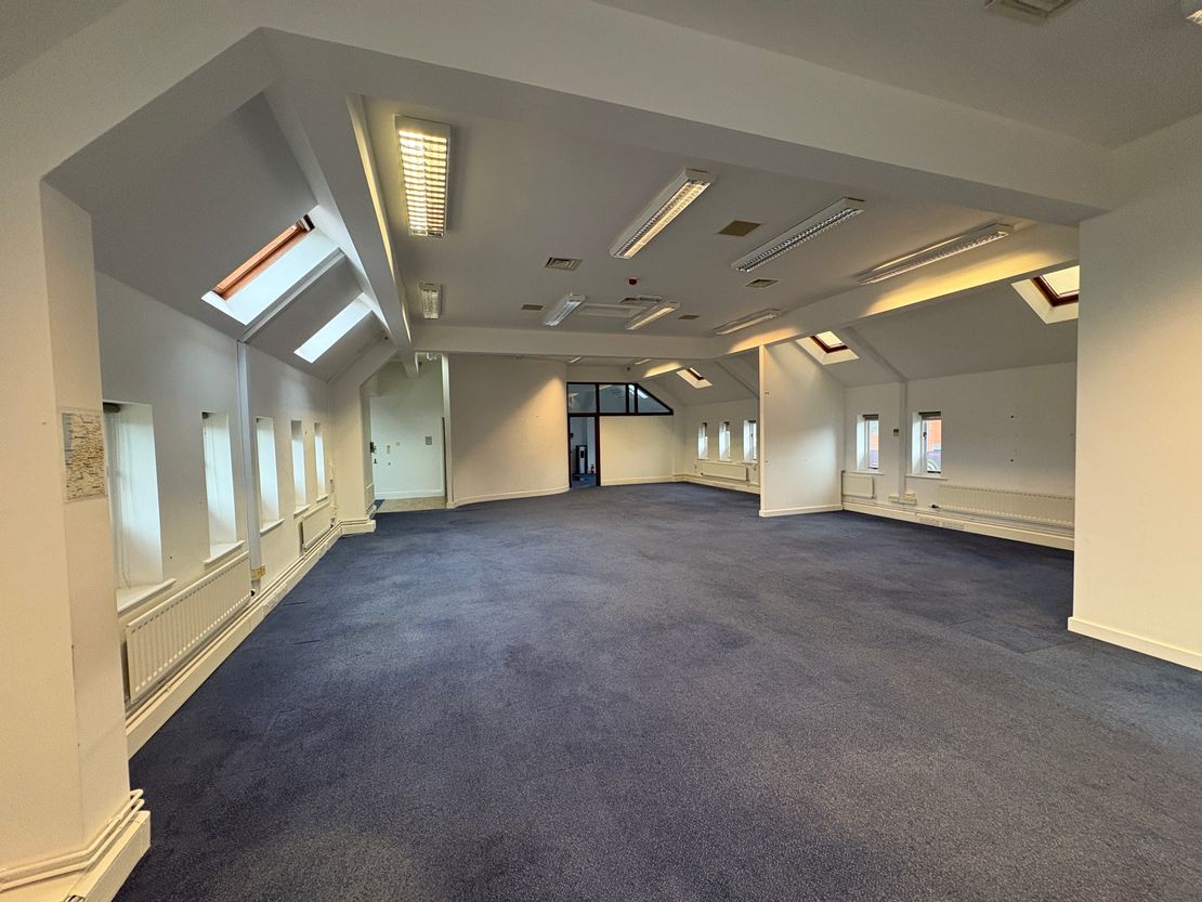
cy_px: 451
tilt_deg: -1.4
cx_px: 601
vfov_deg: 85.7
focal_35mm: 14
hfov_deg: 102.1
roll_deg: +1.7
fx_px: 486
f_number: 2.2
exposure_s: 1/50
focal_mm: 2.22
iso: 320
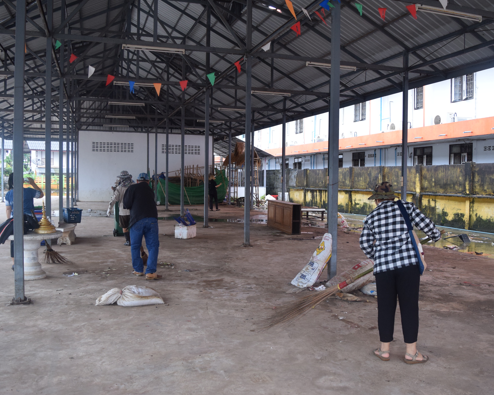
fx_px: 497
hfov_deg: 52.8
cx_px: 271
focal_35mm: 34
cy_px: 196
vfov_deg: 43.4
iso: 800
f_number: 3.5
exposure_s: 1/400
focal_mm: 20
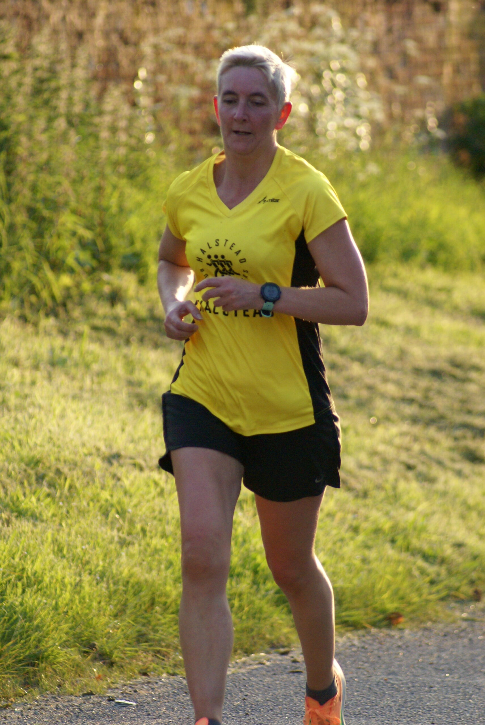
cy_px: 362
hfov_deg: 3.7
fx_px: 7564
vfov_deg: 5.5
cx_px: 242
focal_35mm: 375
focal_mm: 250
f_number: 5.6
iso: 640
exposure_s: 1/500
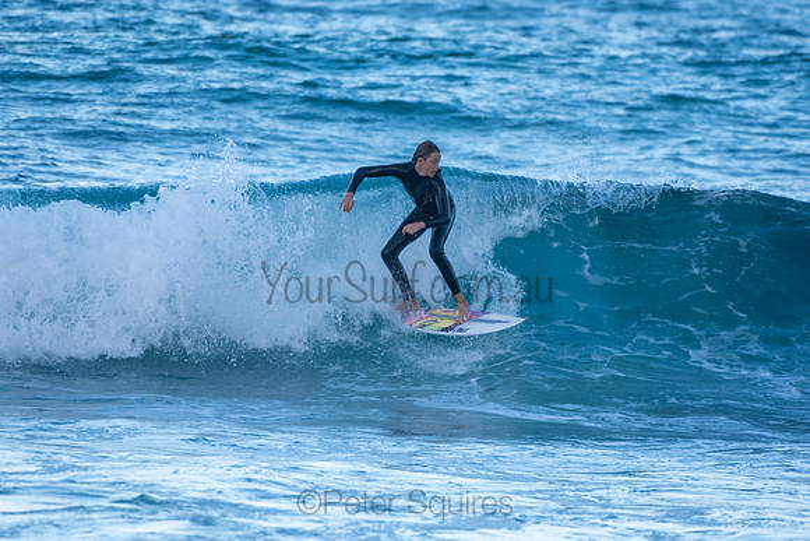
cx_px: 405
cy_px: 270
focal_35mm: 750
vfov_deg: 1.8
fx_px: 16878
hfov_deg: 2.7
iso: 400
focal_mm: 500
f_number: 5.6
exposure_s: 1/800
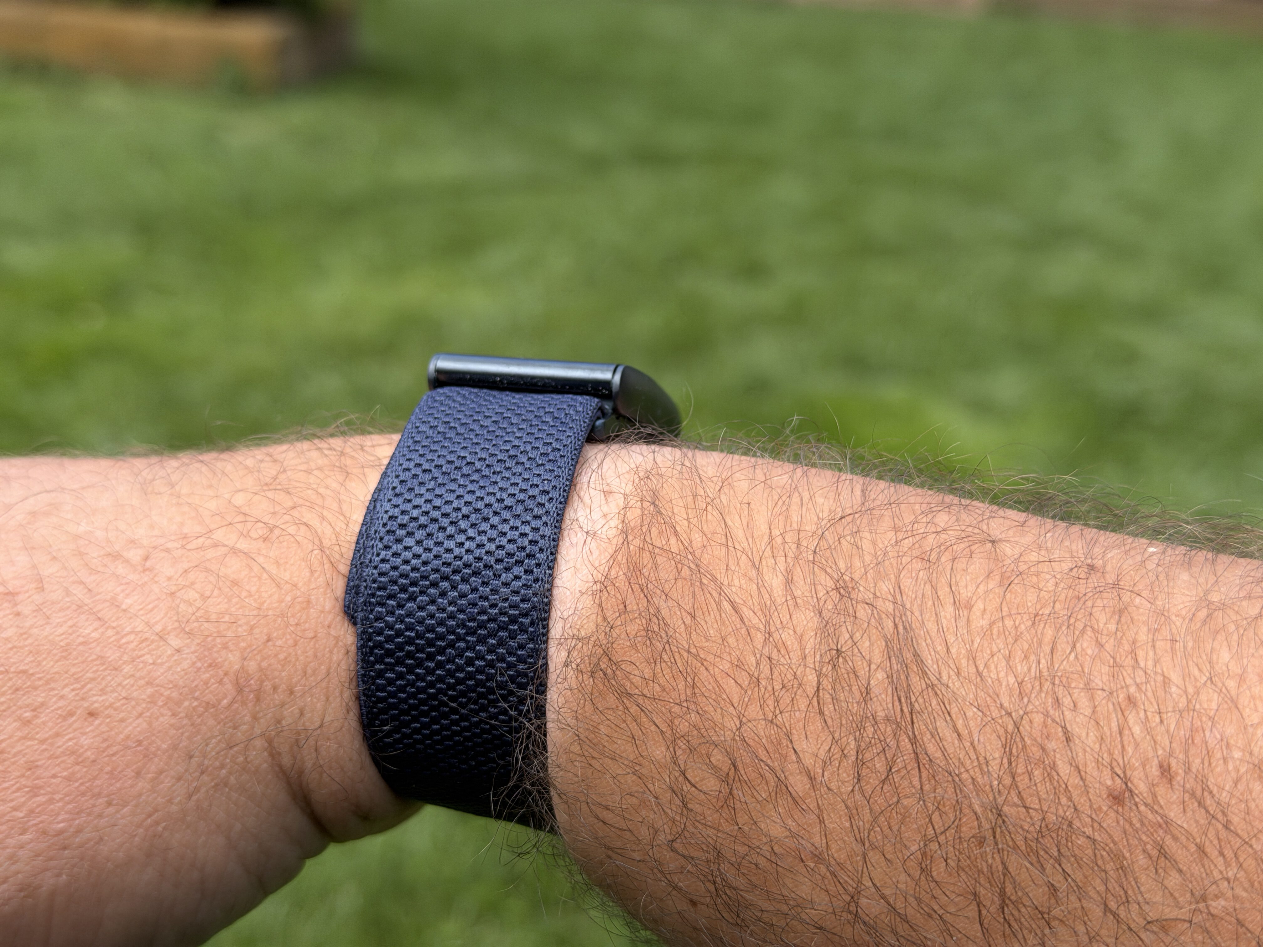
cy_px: 474
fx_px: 1751
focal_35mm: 48
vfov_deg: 30.3
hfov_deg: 39.7
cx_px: 632
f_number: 1.78
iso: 64
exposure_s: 1/1222
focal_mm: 6.76
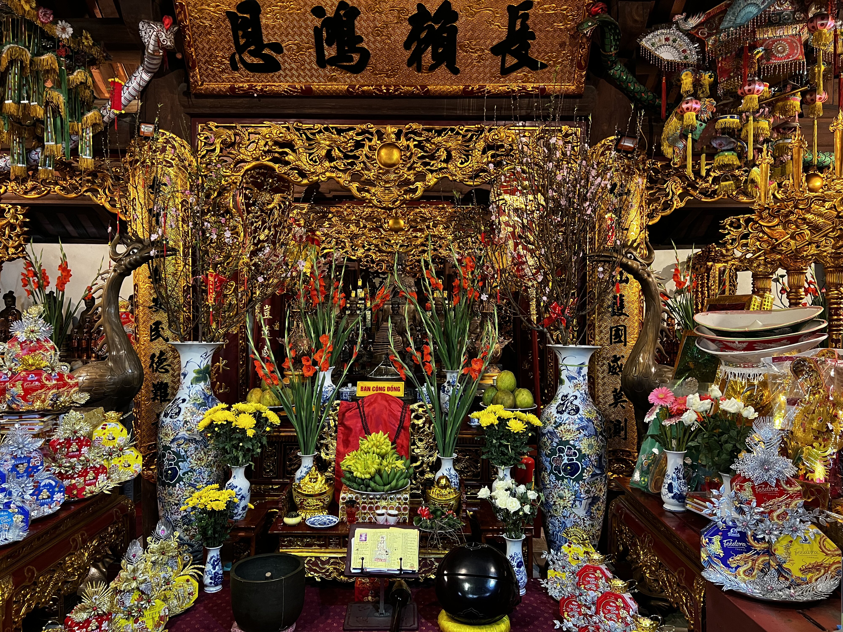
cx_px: 422
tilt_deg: -0.2
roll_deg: -0.2
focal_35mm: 26
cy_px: 316
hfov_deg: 67.3
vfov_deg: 53.1
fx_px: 633
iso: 400
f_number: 1.5
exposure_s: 1/33
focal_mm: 5.7
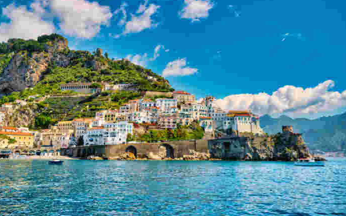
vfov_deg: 40.6
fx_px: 292
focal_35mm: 31
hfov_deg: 61.2
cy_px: 102
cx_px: 172
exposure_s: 1/3200
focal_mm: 30
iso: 400
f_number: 6.3
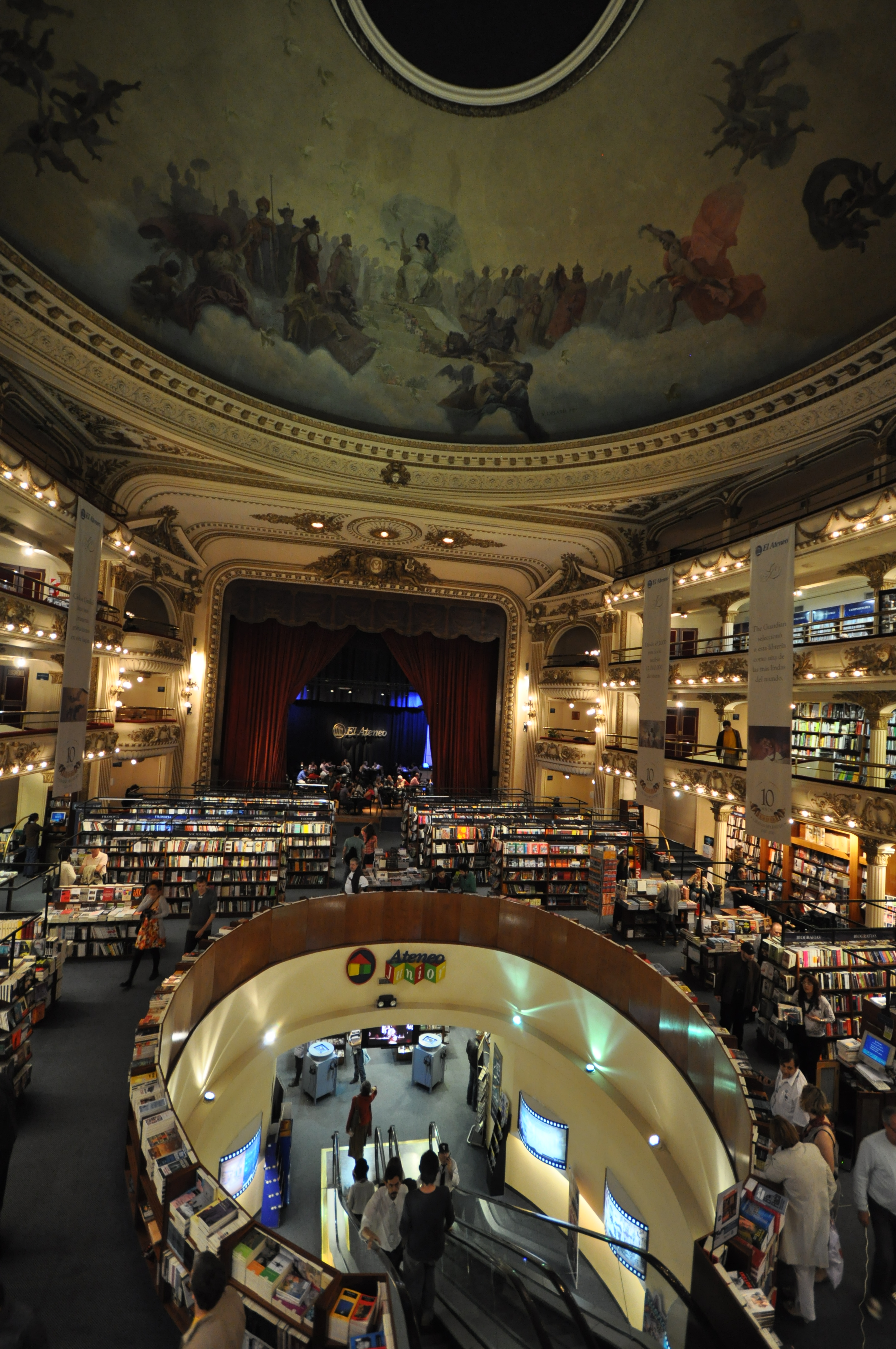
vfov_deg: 100.5
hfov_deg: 77.2
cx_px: 448
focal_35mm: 15
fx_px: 561
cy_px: 674
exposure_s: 1/30
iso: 1000
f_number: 4
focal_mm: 10
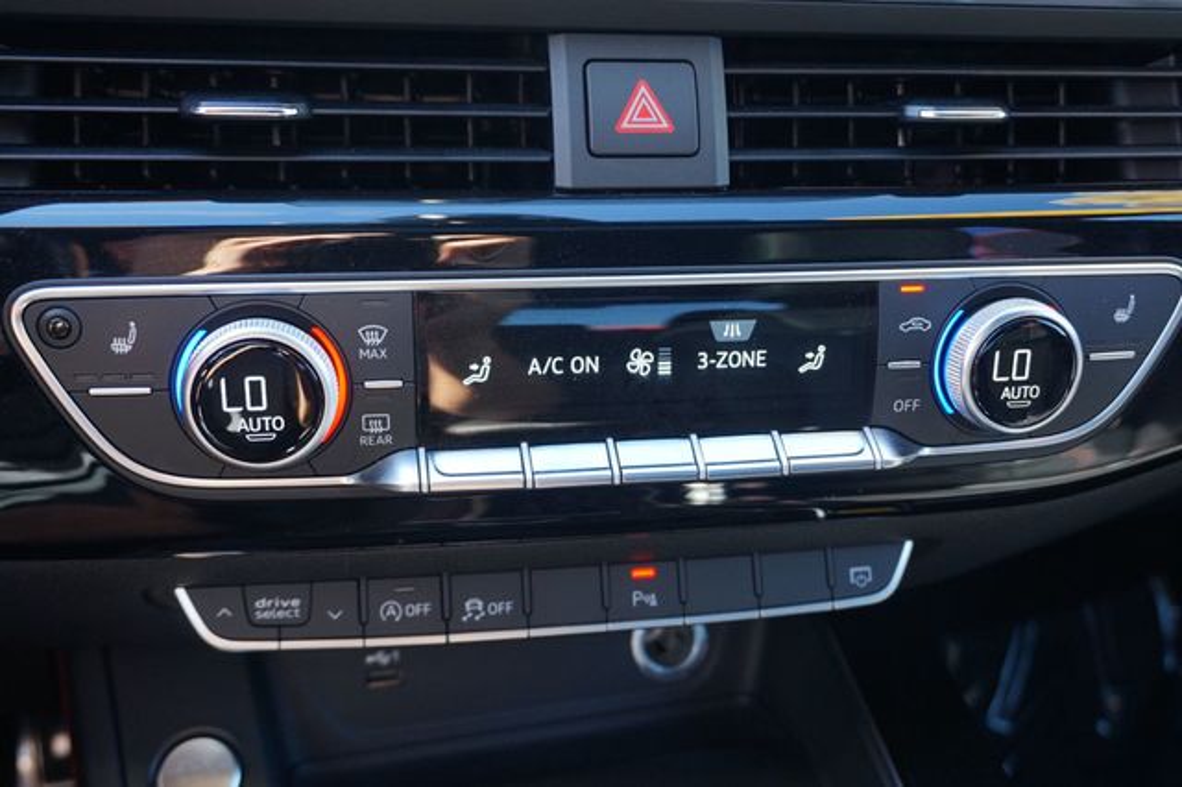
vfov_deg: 35.5
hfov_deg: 51.3
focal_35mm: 38
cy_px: 394
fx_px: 1231
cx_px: 591
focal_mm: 25
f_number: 4.5
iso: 320
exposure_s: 1/60
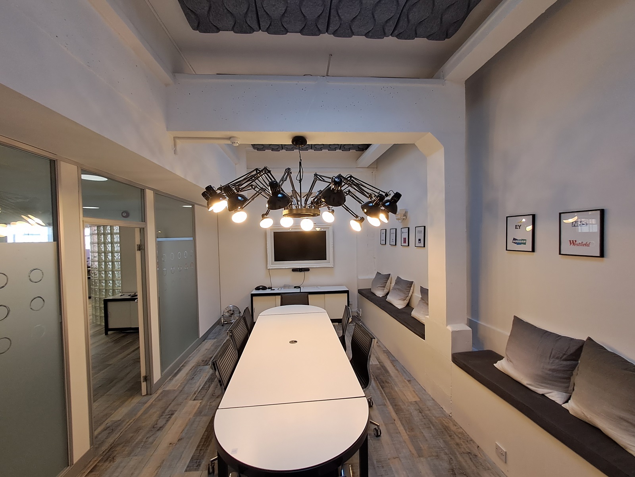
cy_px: 238
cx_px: 318
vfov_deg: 89.9
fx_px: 238
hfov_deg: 106.2
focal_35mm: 13
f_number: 2.2
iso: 125
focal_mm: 1.42
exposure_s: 1/50
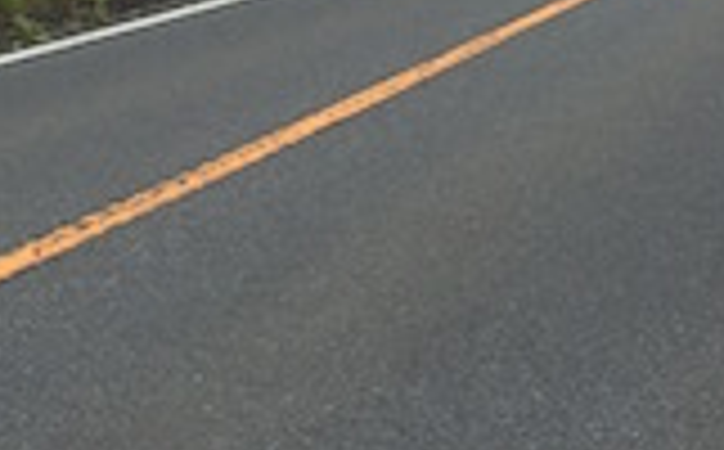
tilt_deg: +1.7
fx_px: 2462
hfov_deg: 16.7
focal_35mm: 125
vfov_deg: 10.2
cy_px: -184
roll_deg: +0.0
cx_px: 416
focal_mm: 4.15
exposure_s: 1/842
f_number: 2.2
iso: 32
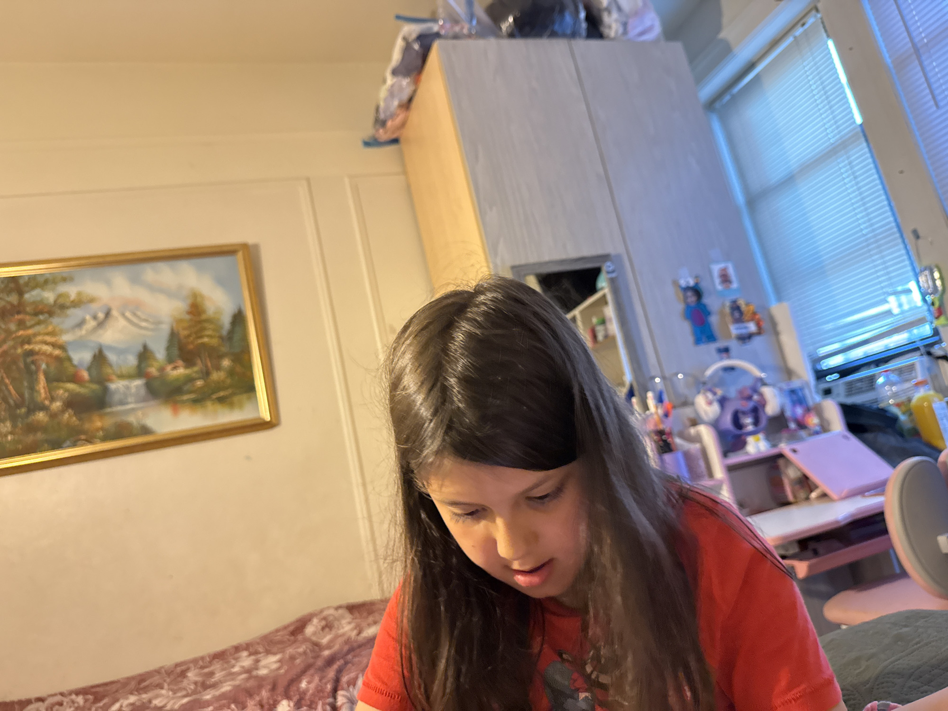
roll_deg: +11.9
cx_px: 474
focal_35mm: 24
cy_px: 356
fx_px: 657
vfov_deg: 56.8
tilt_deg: +11.2
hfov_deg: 71.6
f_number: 1.78
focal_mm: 6.76
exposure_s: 1/30
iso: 800
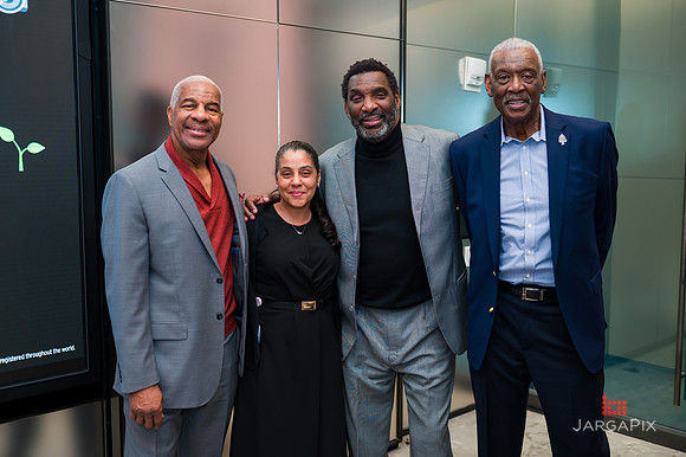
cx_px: 343
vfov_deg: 35.0
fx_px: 724
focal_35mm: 38
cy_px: 228
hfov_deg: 50.7
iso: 800
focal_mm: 38
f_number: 4
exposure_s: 1/200
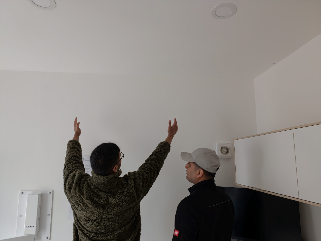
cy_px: 120
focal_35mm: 23
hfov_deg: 73.9
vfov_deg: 58.9
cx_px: 160
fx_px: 213
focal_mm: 7.73
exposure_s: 1/69
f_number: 1.5
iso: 500
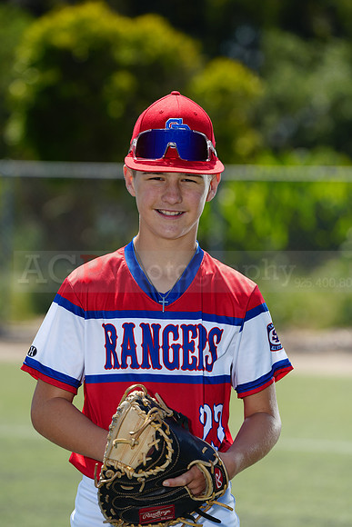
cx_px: 176
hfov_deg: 6.9
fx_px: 2931
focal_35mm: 200
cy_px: 264
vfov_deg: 10.3
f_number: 5
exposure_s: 1/250
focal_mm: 200
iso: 50
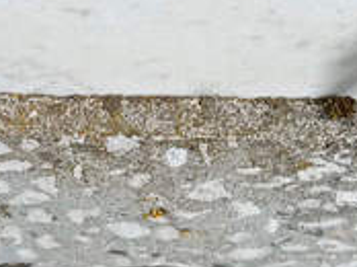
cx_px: 156
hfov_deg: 17.1
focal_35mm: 115
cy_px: -123
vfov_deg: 12.3
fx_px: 1184
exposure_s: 1/992
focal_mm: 4.76
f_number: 1.69
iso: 113
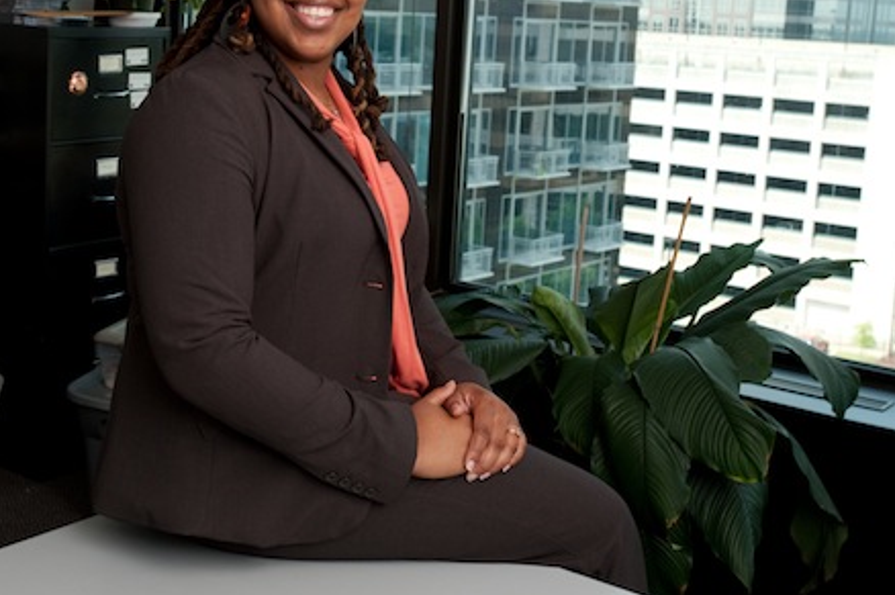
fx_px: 1391
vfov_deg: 24.0
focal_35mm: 56
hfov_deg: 35.6
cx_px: 380
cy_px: 178
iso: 320
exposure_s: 1/200
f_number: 8
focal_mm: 35
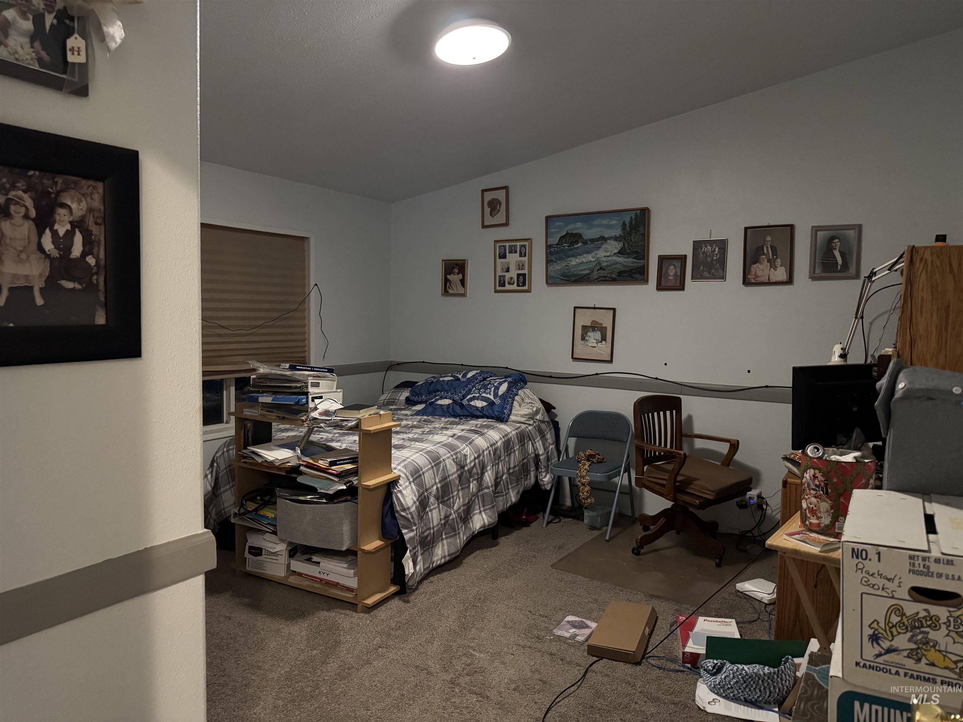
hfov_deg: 71.6
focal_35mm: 24
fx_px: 668
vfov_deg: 56.8
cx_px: 482
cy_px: 361
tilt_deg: -4.0
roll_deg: -1.4
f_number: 1.78
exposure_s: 1/30
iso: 1000
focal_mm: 6.76
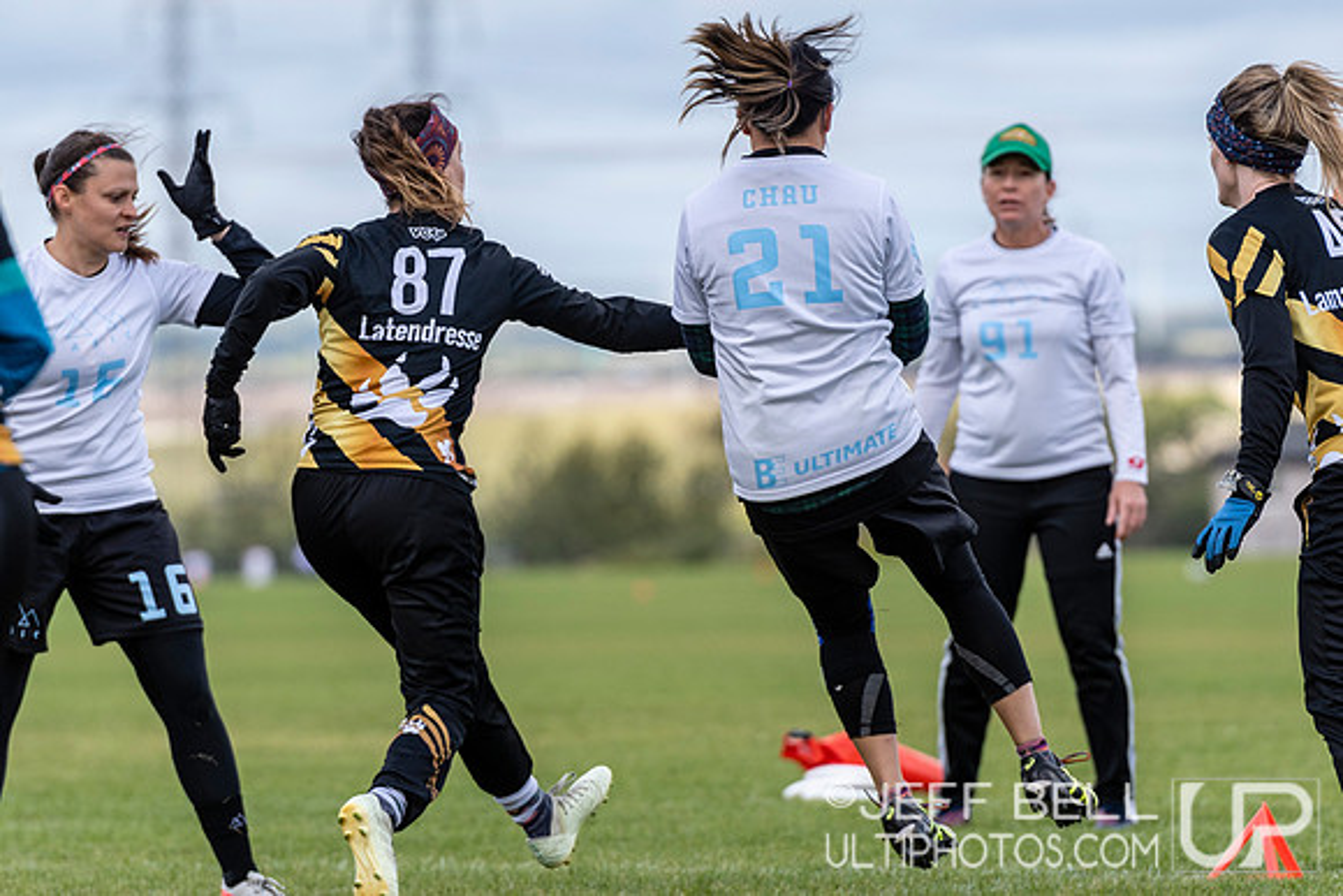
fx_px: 14257
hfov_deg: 5.4
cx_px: 734
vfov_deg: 3.6
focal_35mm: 382
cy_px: 325
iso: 220
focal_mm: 200
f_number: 4
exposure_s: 1/1250
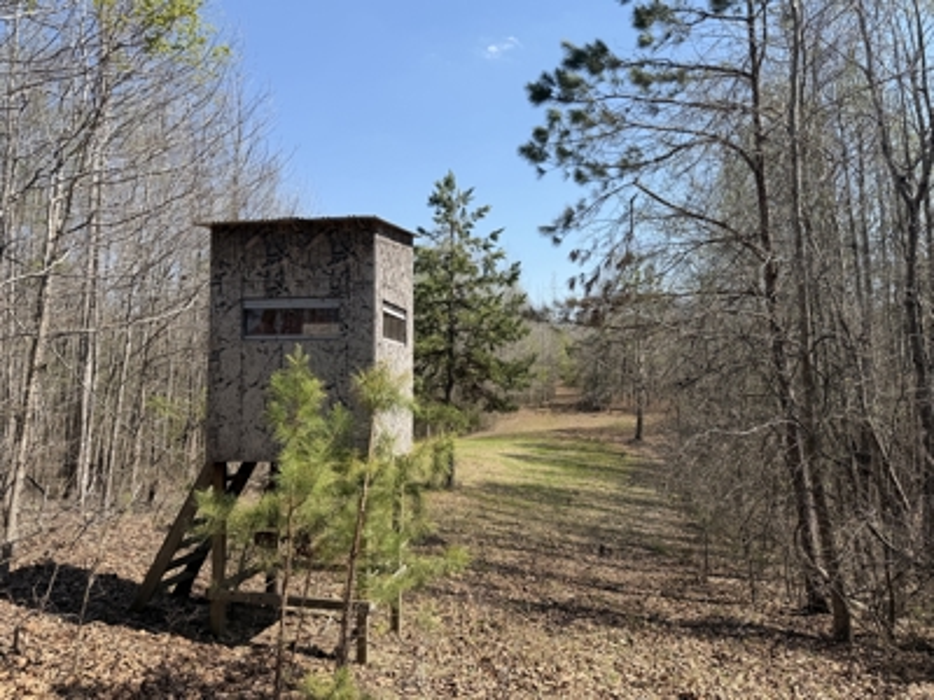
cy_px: 350
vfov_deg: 56.8
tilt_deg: +5.4
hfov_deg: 71.6
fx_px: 648
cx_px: 467
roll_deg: -0.2
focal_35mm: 24
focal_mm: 6.76
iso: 80
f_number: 1.78
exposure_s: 1/2907
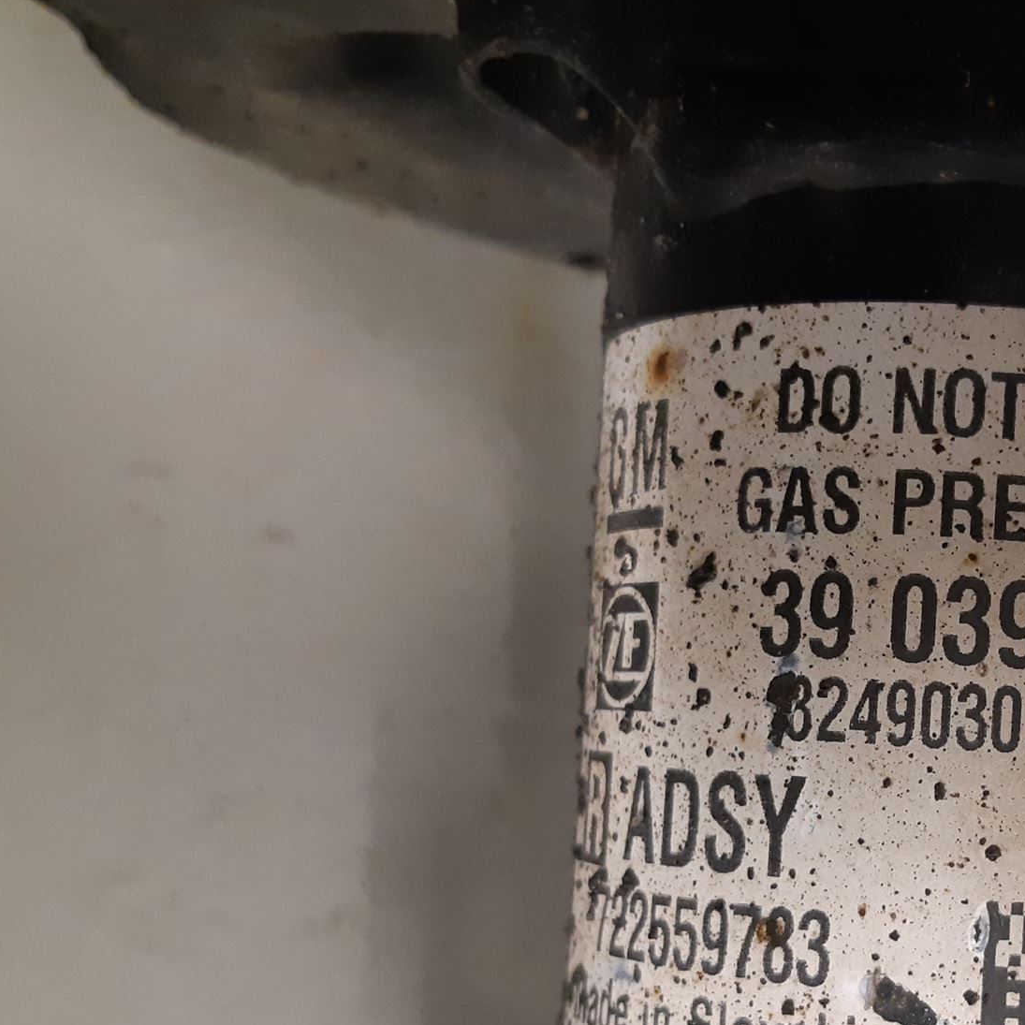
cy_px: 679
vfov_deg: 38.7
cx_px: 925
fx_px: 1441
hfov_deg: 36.7
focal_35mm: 43
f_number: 1.7
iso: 250
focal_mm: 3.93
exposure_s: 1/25
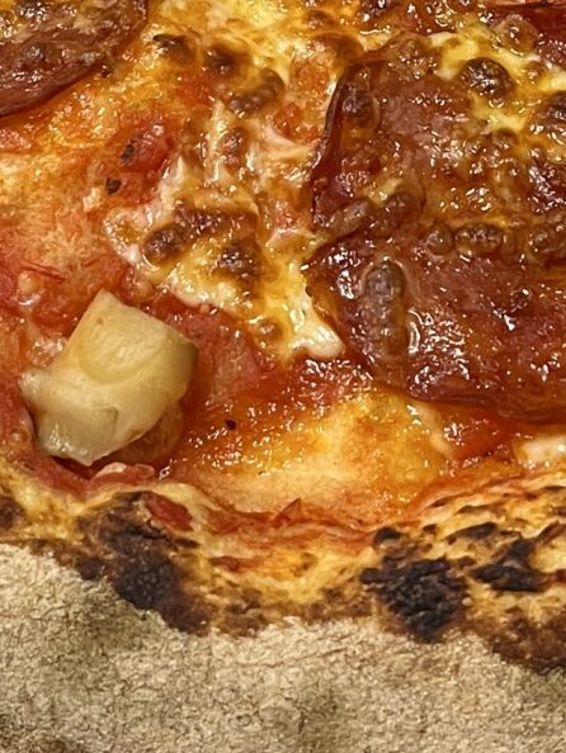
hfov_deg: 13.2
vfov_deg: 16.8
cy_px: -136
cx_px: 315
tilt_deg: -54.3
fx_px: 2440
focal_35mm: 112
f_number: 1.6
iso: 160
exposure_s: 1/50
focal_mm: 5.1
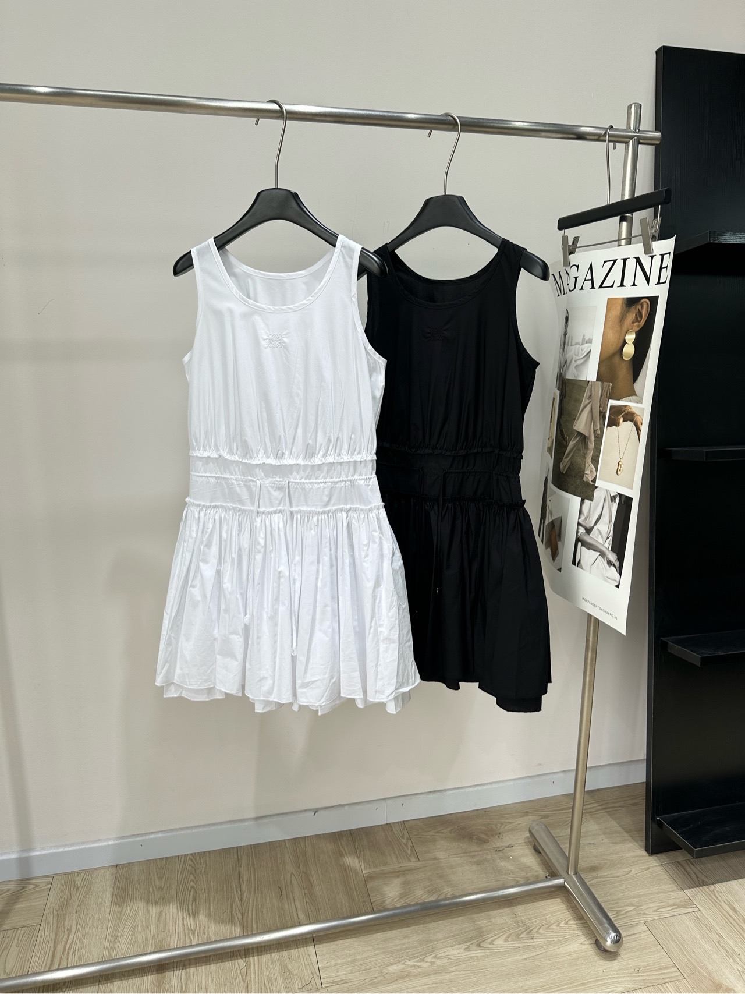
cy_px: 497
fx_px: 689
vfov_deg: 71.6
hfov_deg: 56.8
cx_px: 372
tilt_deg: -14.1
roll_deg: -0.9
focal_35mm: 24
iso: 80
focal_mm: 6.86
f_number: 1.78
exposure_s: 1/277
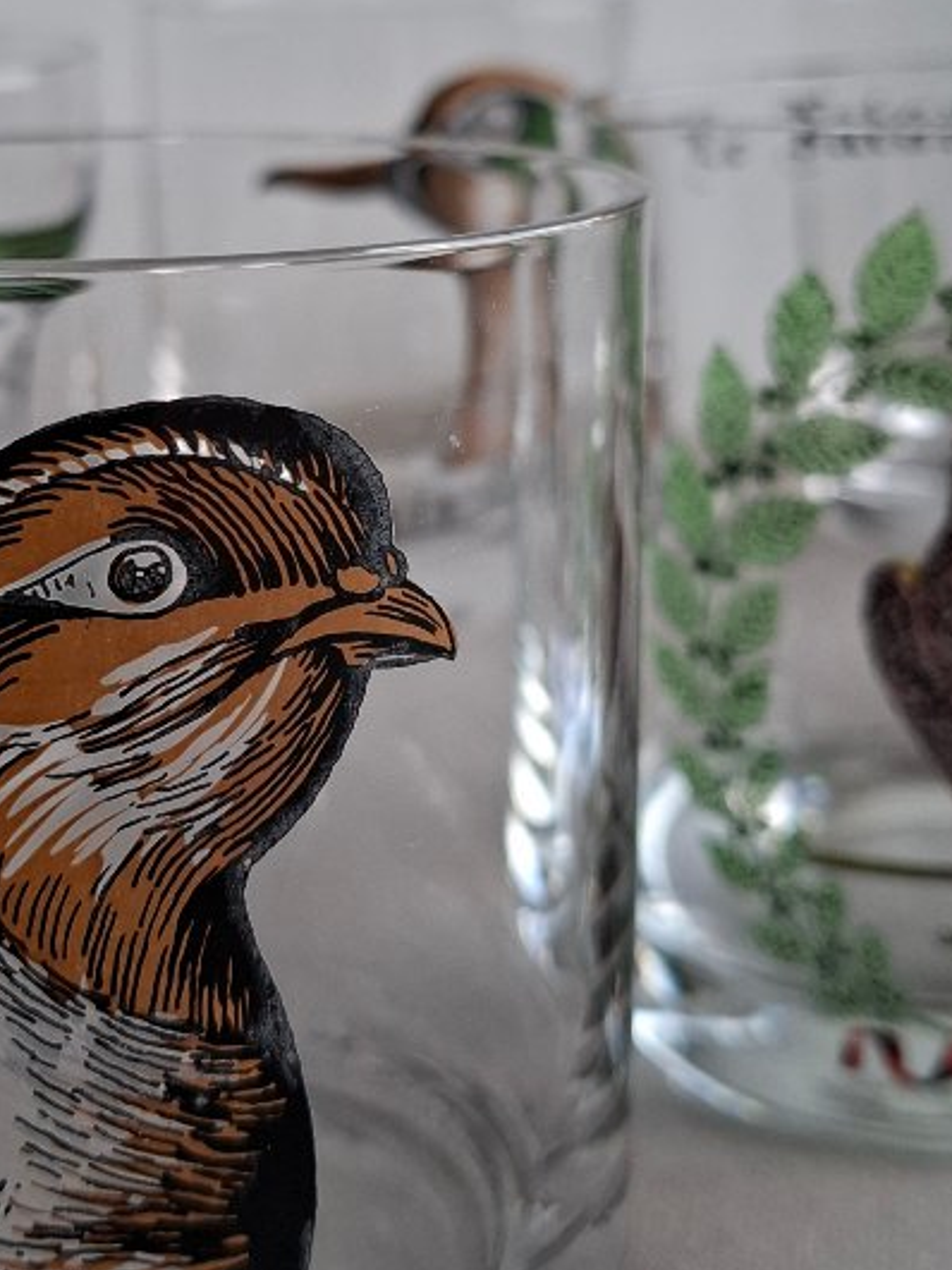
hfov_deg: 27.9
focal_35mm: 52
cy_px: 371
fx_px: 1908
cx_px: 323
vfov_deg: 36.2
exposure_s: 1/117
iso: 50
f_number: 1.8
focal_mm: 5.54
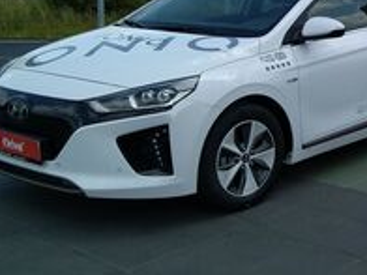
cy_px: 58
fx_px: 732
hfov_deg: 25.9
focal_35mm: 69
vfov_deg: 21.1
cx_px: 410
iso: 100
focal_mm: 3.46
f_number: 2.2
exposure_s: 1/1084
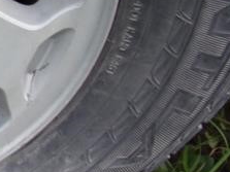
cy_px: -2
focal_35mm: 86
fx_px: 571
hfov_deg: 18.2
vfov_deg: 16.8
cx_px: -178
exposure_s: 1/150
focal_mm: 4.3
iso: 80
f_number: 3.3
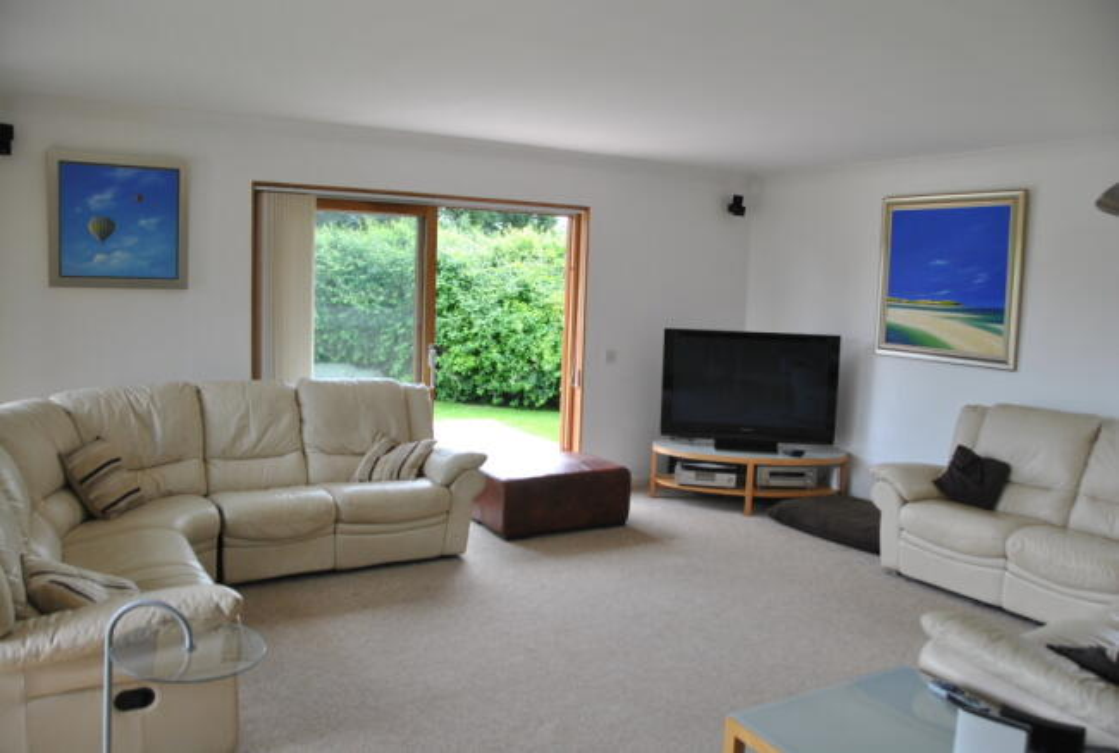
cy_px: 376
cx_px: 560
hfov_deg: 67.2
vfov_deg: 48.2
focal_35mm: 27
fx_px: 841
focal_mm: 18
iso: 200
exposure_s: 1/100
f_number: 5
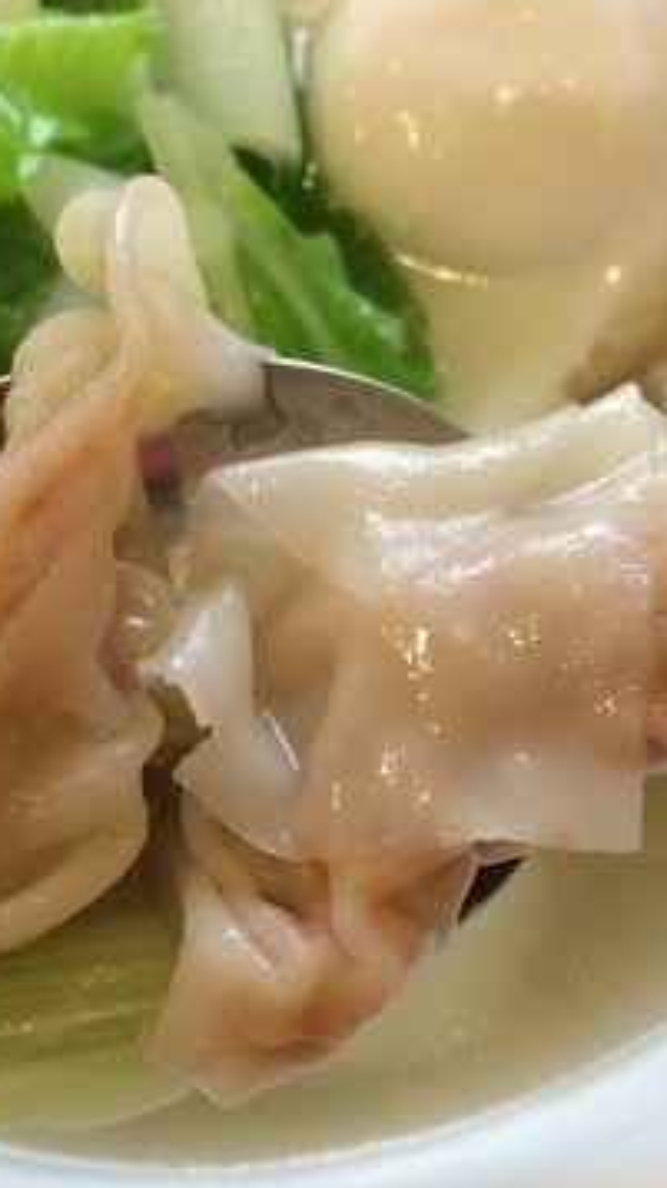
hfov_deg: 22.6
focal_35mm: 53
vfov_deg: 39.2
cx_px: 315
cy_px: 614
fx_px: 1669
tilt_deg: -67.1
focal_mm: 4.15
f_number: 2.2
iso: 40
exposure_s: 1/30
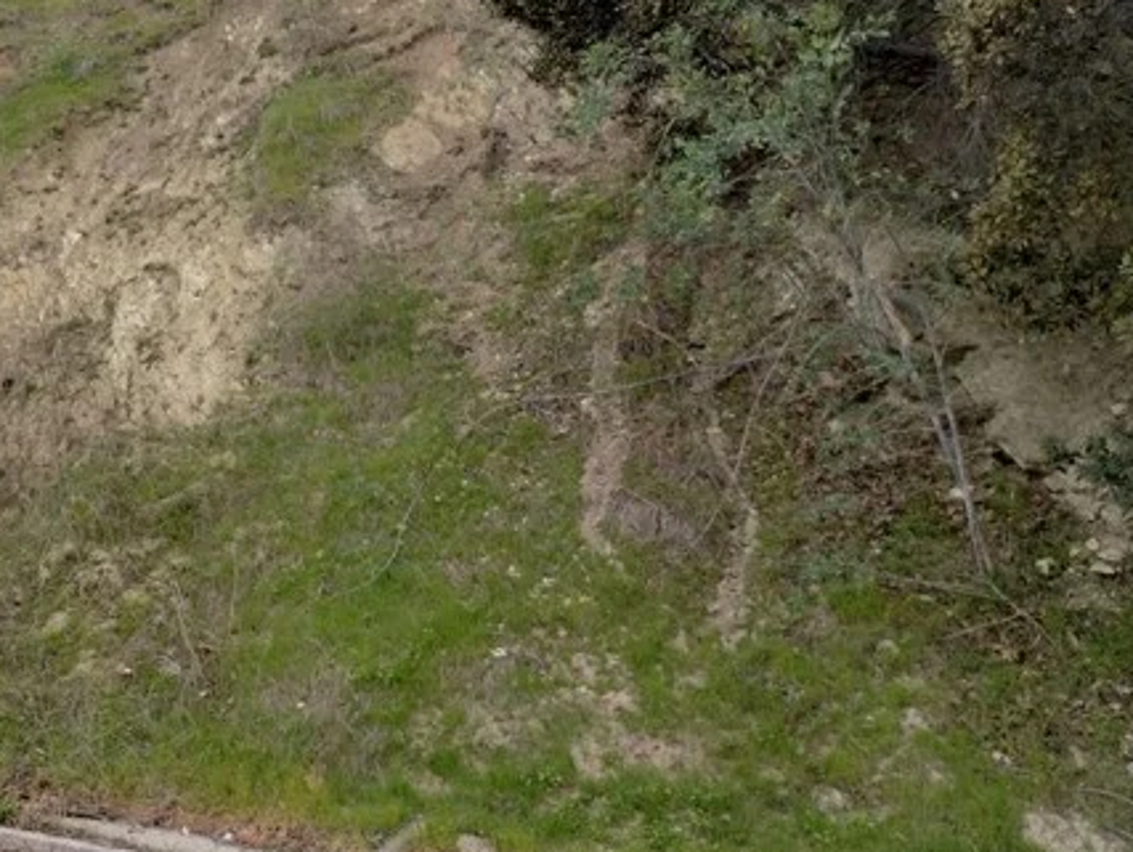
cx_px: 295
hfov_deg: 43.4
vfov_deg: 34.3
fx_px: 1376
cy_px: 362
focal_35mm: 42
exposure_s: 1/276
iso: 100
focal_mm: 4.27
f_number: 1.8
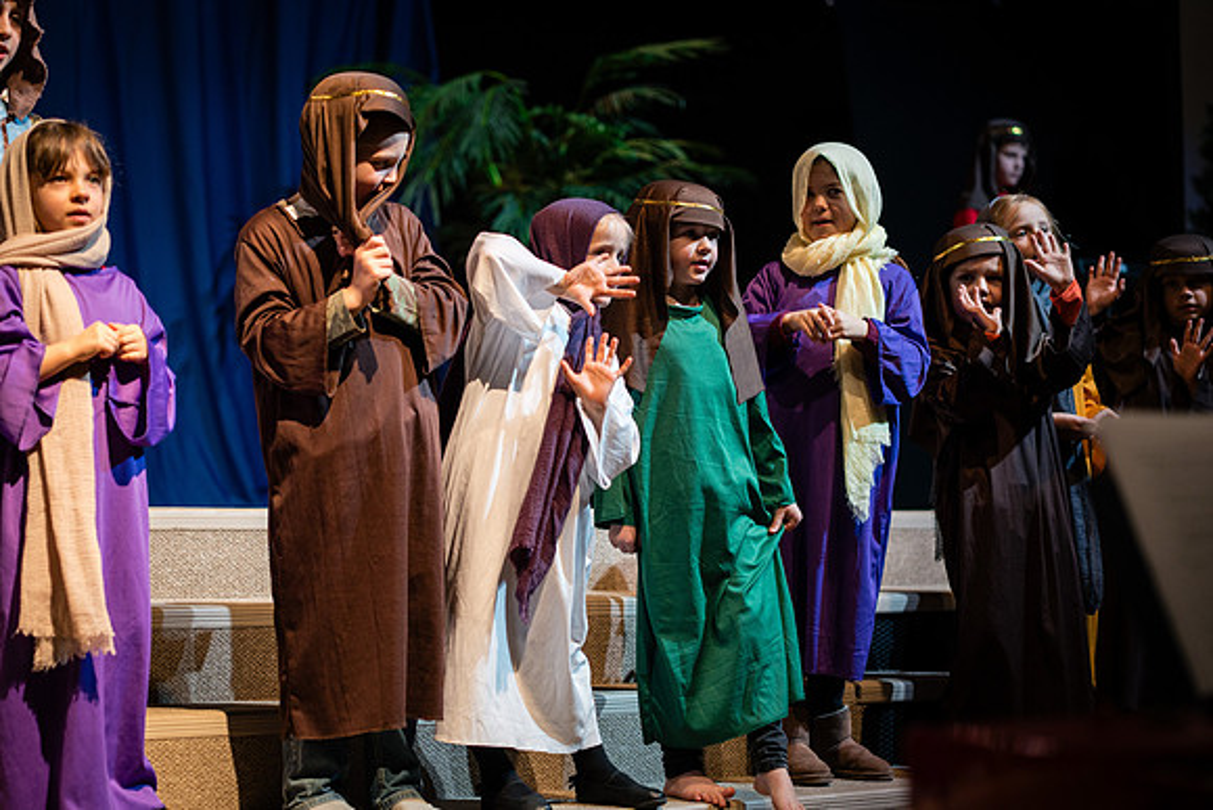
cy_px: 405
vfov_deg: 16.1
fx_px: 2865
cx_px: 606
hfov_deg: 23.9
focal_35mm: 85
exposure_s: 1/250
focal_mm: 85
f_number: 2.8
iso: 500
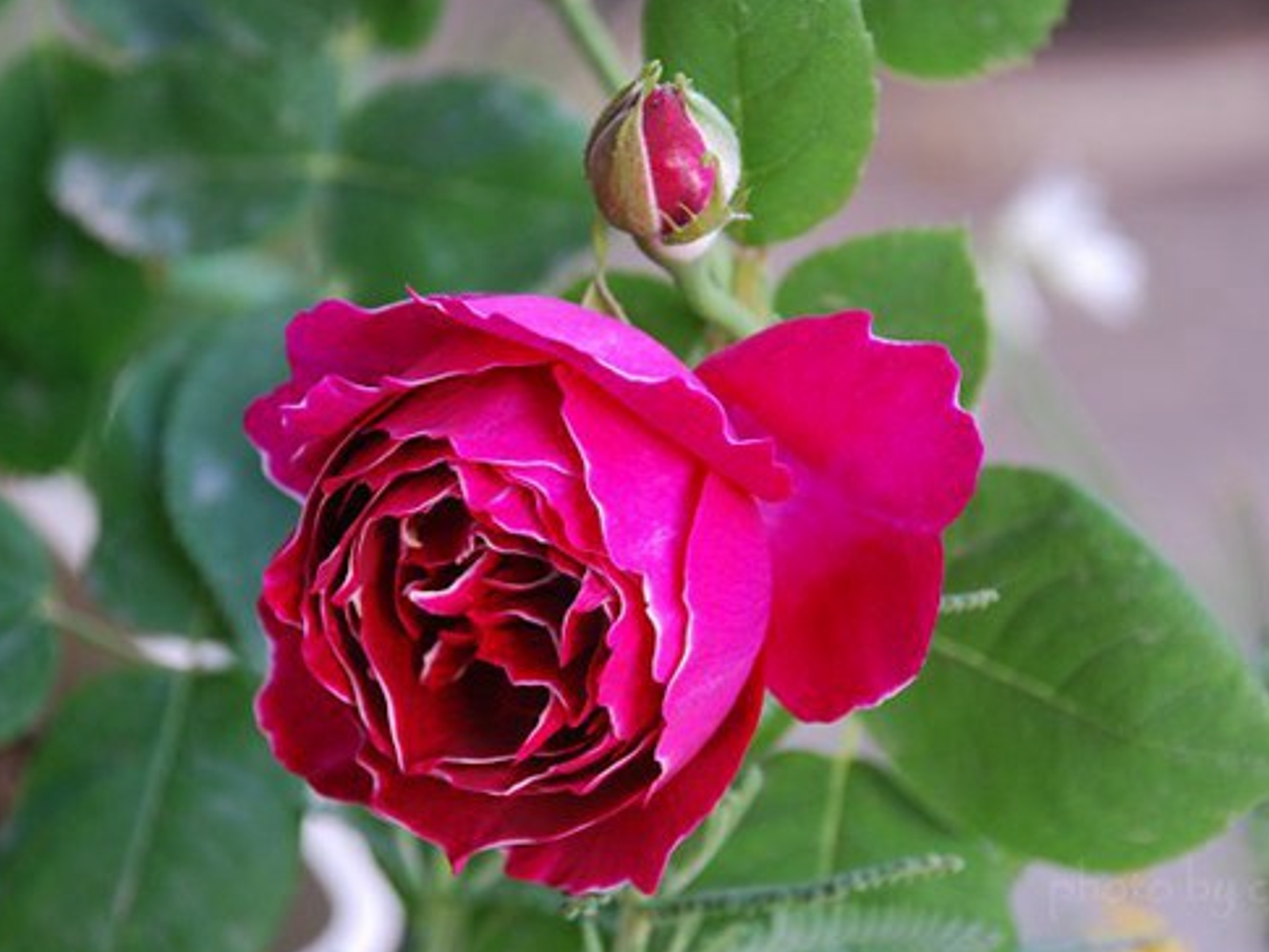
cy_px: 498
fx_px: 6879
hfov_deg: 10.5
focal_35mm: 188
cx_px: 631
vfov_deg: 7.9
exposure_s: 1/60
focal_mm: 105
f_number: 5.6
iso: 400
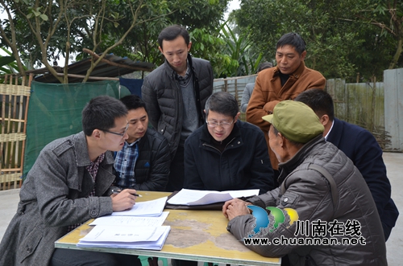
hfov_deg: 53.2
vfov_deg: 36.7
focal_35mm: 36
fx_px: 402
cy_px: 133
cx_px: 202
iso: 400
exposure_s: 1/100
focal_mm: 24
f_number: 5
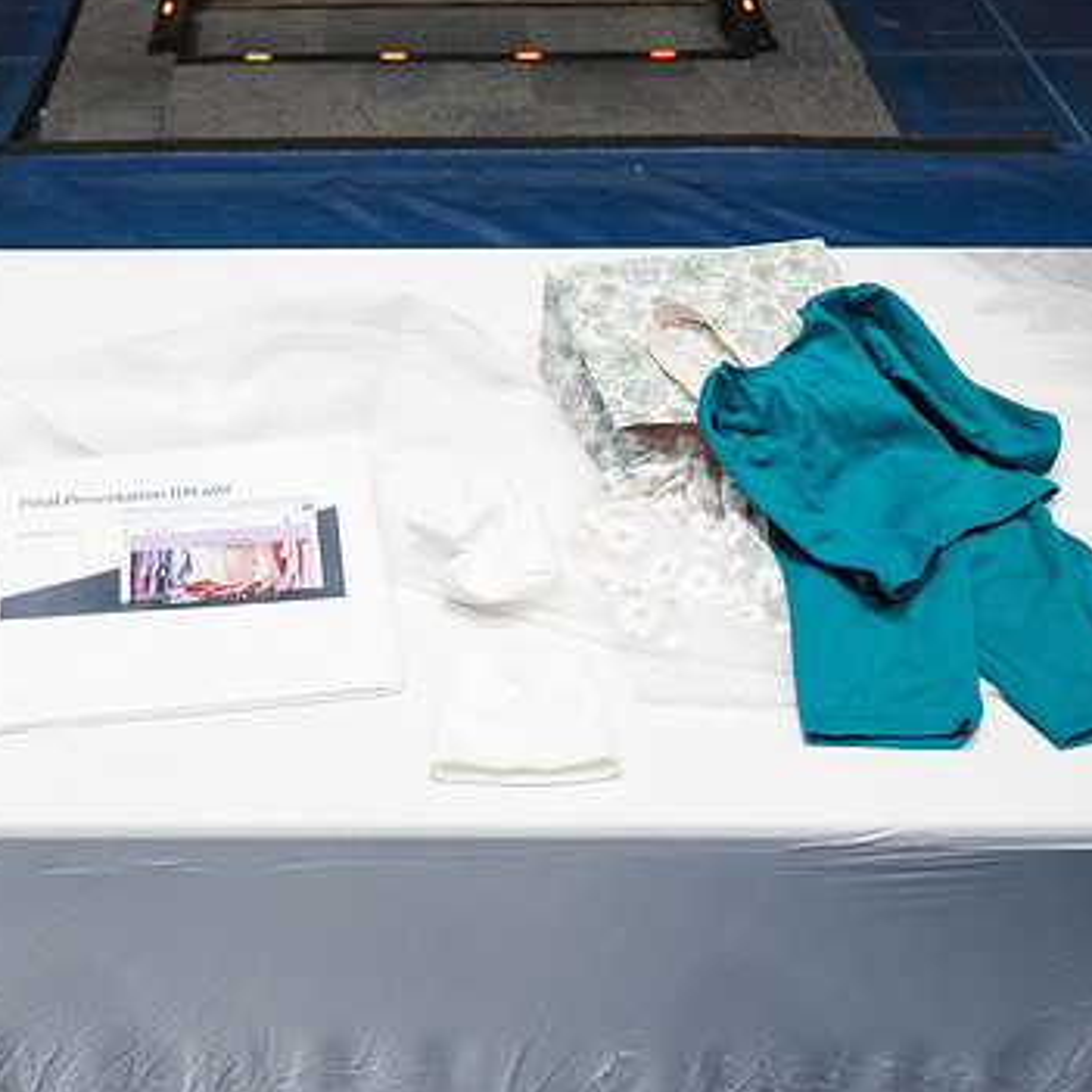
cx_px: 424
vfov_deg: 35.4
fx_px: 1713
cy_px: 558
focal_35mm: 48
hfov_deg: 35.2
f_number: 4
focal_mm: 30.5
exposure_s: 1/100
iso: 4000
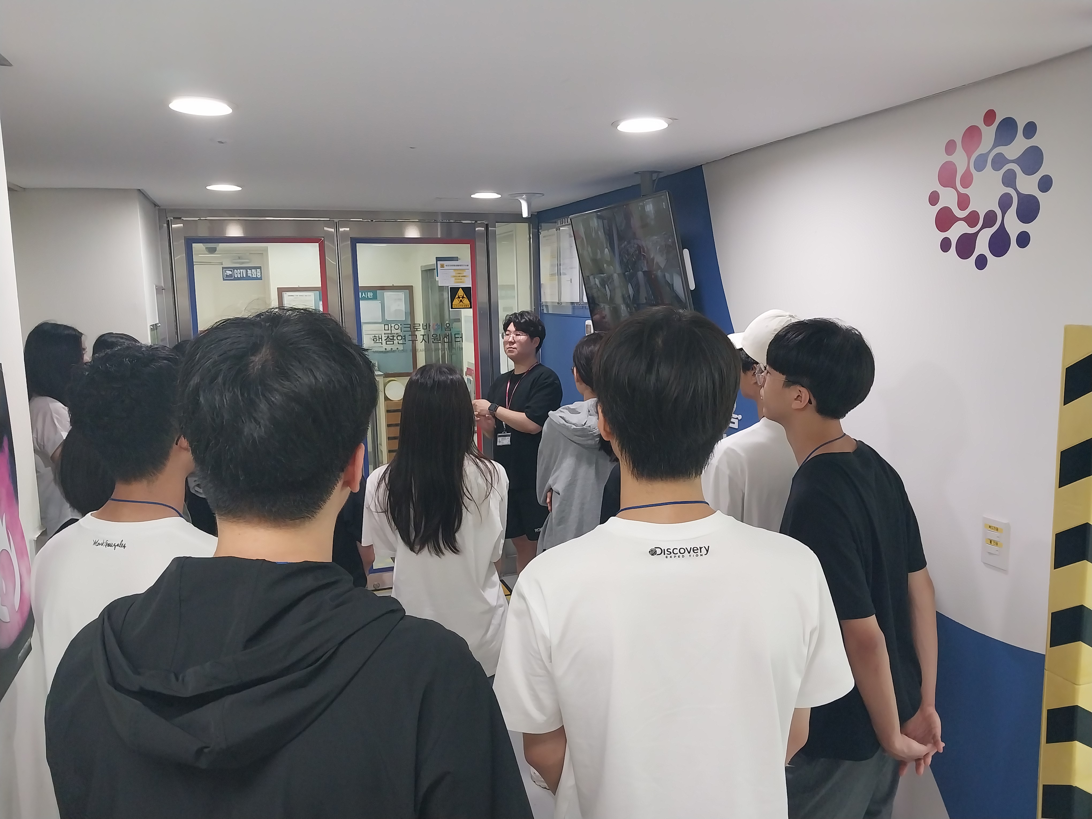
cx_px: 546
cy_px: 410
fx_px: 820
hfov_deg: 67.3
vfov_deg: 53.1
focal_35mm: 26
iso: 200
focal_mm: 4
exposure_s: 1/60
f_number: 1.8
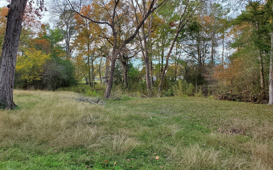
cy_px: 72
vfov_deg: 44.4
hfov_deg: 66.5
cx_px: 136
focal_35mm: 28
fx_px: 208
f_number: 2.4
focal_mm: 4.3
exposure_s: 1/235
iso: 50
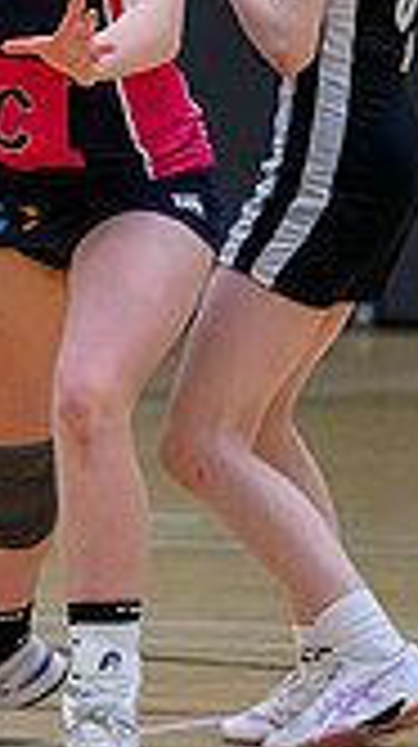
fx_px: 16859
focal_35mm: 853
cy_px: -98
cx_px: -800
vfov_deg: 2.5
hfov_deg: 1.4
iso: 6400
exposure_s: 1/1250
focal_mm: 200
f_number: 2.8
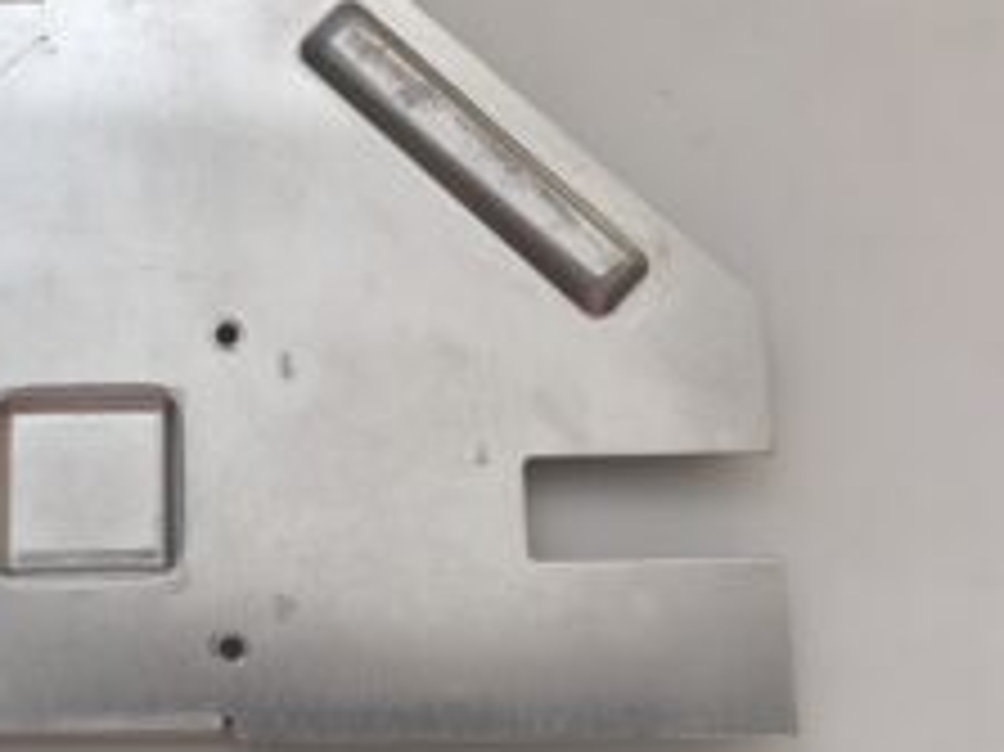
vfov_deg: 26.5
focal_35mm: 55
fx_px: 1594
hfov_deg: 34.2
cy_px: 358
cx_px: 243
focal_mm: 6.57
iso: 250
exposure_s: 1/50
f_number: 1.6
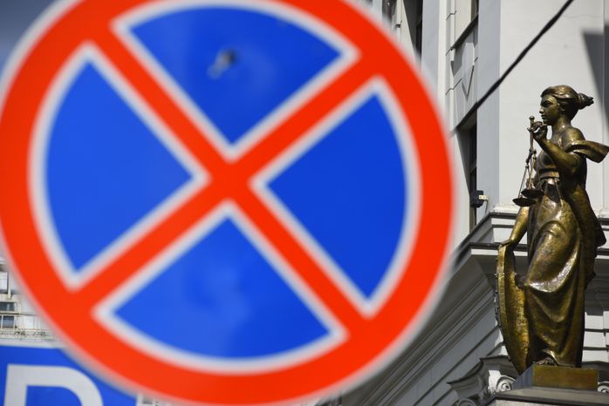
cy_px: 203
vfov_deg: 6.9
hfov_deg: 10.3
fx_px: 3385
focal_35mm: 200
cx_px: 304
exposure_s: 1/1600
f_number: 9
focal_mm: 200
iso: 400
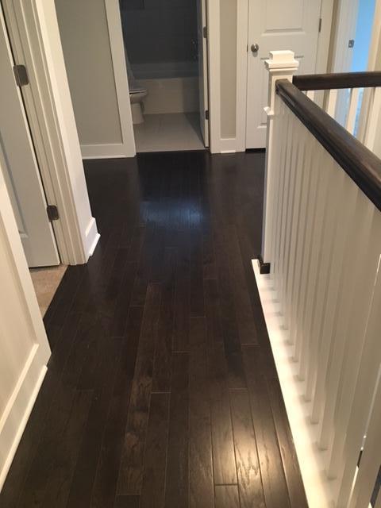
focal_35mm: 29
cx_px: 190
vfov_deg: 61.7
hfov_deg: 48.2
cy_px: 254
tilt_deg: -29.4
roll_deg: +3.3
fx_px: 426
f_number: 2.2
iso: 250
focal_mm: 4.15
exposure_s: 1/15
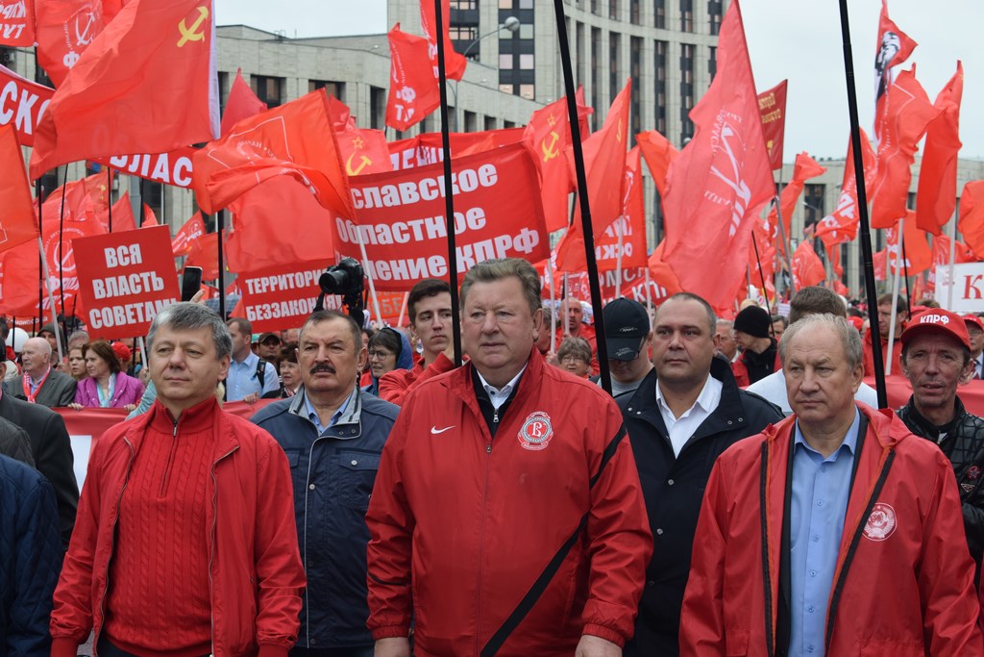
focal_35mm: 82
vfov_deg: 16.6
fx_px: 2255
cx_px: 492
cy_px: 328
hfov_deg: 24.6
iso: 400
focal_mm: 55
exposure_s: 1/250
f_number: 8
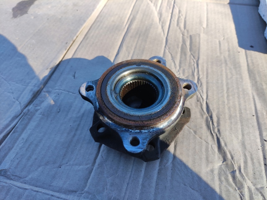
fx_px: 193
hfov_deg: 69.4
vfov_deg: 54.9
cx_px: 134
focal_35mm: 25
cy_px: 100
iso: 50
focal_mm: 5.43
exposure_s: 1/267
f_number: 1.89
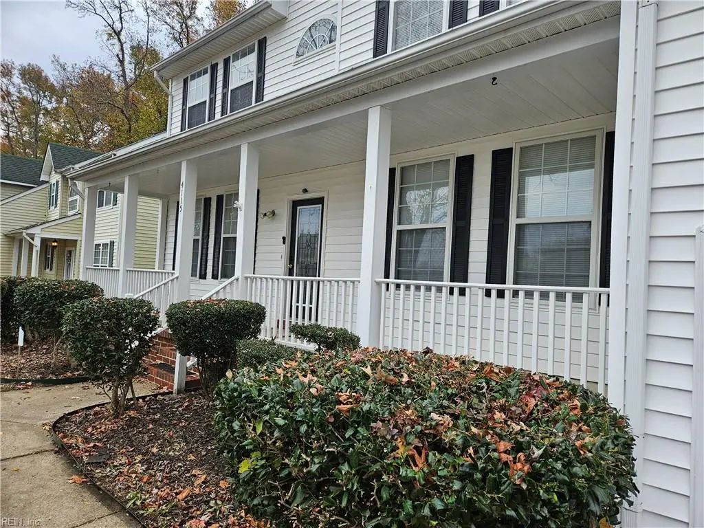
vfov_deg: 58.9
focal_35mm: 23
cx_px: 352
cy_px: 264
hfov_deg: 73.9
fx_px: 468
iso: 25
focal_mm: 5.4
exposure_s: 1/267
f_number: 1.8
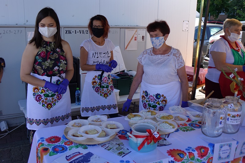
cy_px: 82
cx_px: 122
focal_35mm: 37
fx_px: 252
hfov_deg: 51.9
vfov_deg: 35.9
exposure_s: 1/400
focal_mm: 13.65
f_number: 2.8
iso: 125
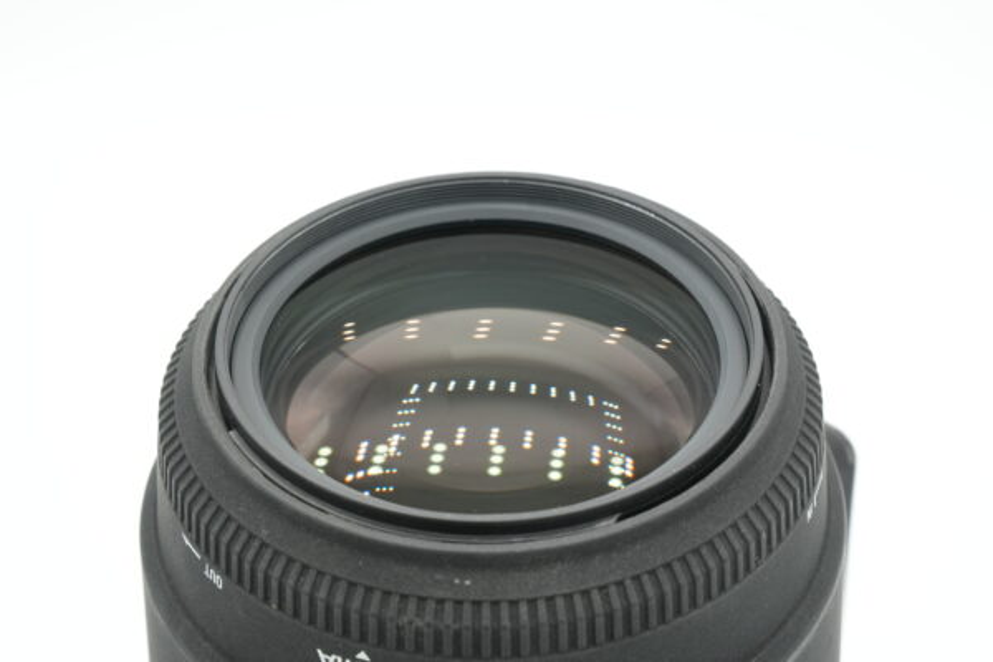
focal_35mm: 88
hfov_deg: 23.0
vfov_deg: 15.4
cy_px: 331
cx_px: 496
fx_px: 2441
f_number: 11
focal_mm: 59
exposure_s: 1/100
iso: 640
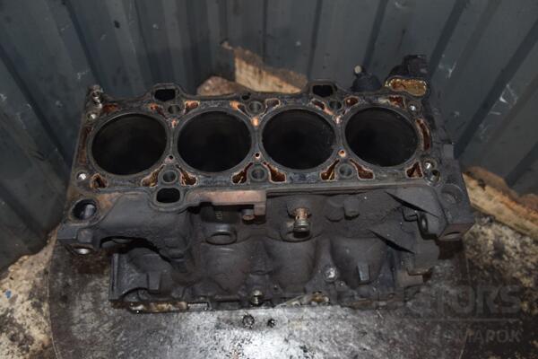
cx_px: 269
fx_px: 471
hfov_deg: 59.5
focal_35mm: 32
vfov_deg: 41.7
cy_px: 180
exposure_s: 1/60
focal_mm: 21
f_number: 5
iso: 800
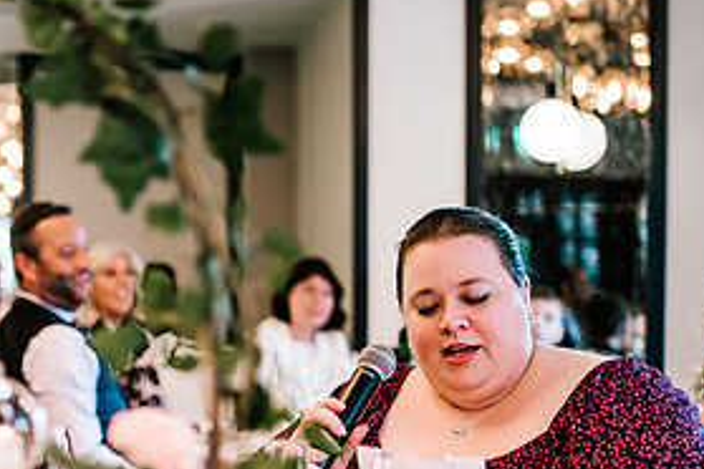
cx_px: 61
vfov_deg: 17.8
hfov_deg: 25.7
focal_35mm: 76
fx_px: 1486
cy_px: 372
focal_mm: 35
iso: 640
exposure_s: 1/250
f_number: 1.4
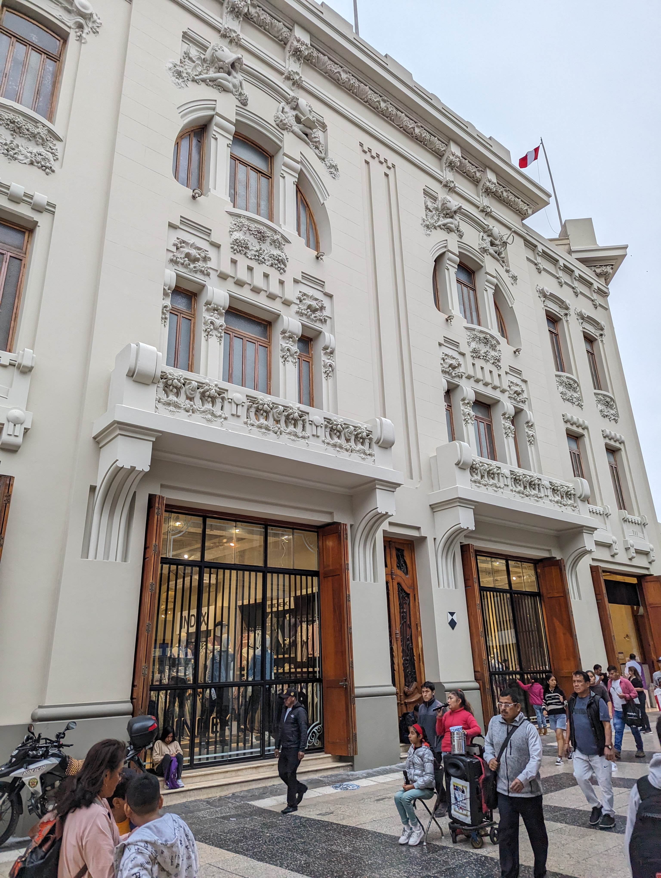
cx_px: 330
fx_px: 610
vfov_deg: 71.5
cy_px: 439
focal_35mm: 24
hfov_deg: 56.9
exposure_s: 1/273
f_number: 1.85
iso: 123
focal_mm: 6.81
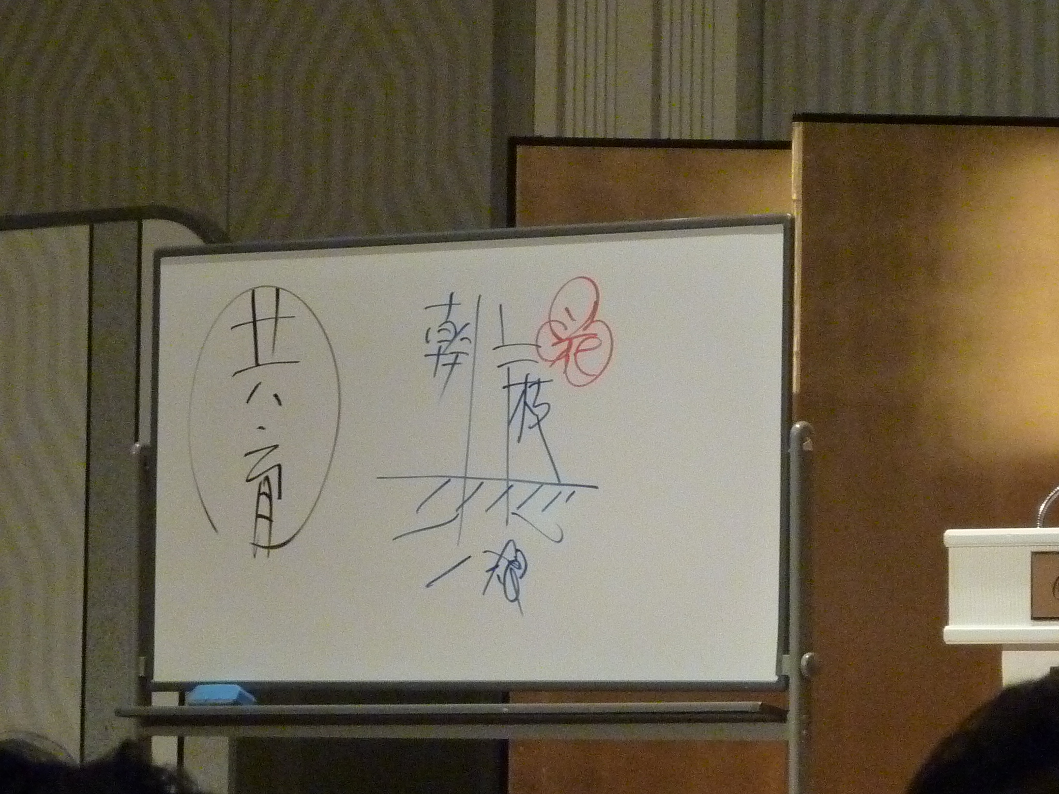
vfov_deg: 5.2
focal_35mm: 284
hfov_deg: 7.0
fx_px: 8688
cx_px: 530
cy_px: 397
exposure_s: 1/80
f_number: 4.5
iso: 800
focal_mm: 25.9
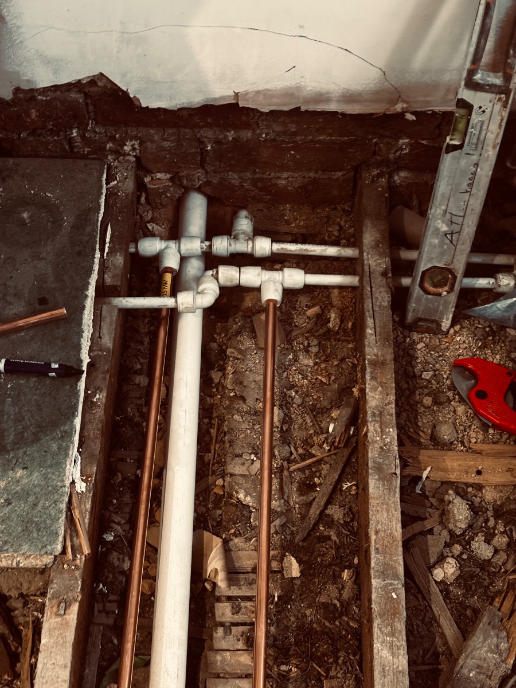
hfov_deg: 28.0
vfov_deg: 36.8
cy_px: 344
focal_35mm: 52
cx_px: 258
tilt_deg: -58.4
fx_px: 1034
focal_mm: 5.96
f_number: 1.6
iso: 320
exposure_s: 1/31
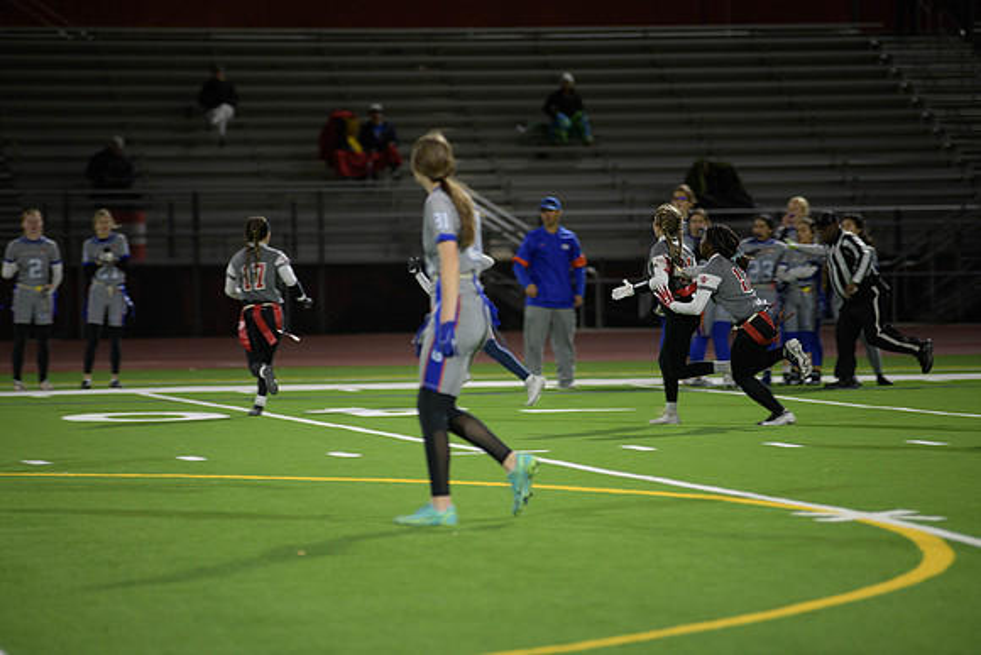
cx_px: 490
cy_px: 328
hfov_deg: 10.3
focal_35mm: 200
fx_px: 5451
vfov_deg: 6.9
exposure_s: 1/200
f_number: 2.8
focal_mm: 200
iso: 1000
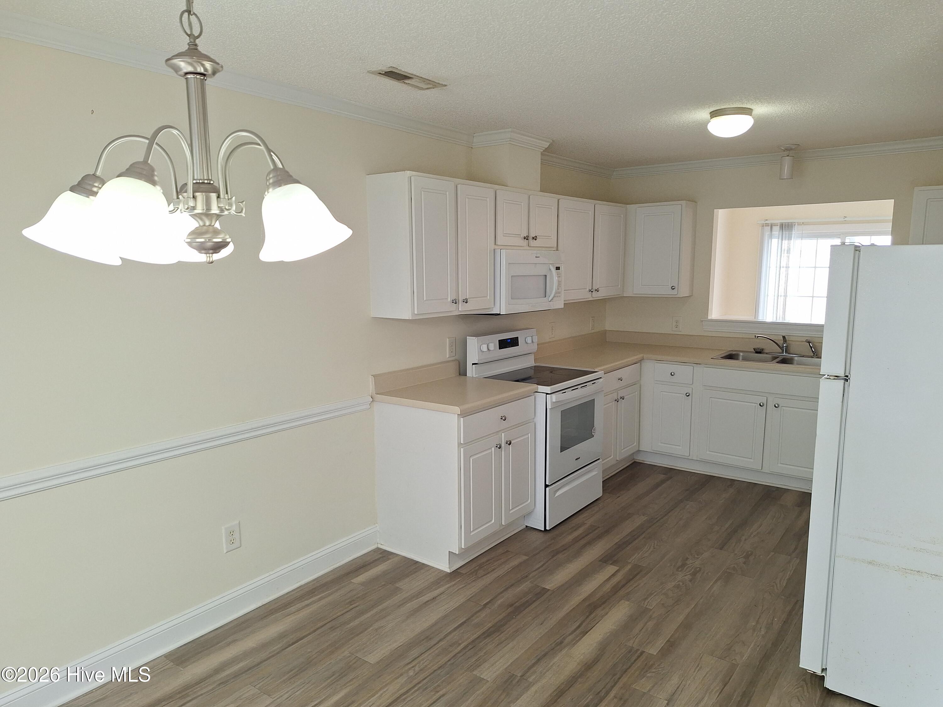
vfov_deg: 58.9
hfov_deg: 73.9
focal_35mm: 23
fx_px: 627
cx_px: 472
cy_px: 354
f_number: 1.8
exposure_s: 1/120
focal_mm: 5.54
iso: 64
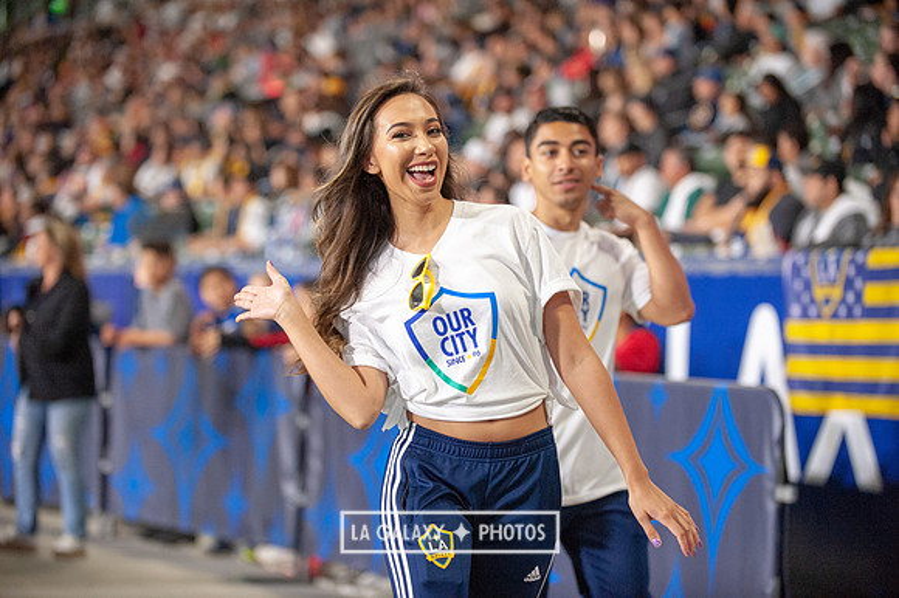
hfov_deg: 18.6
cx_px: 450
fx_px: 2745
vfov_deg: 12.4
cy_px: 299
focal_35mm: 110
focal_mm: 110
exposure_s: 1/640
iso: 3200
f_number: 2.8
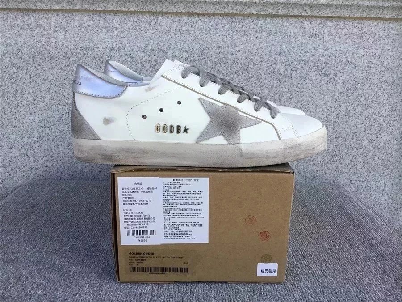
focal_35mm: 31
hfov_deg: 58.4
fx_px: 360
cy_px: 151
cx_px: 201
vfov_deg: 45.4
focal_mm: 3.3
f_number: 2.4
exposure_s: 1/369
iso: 25
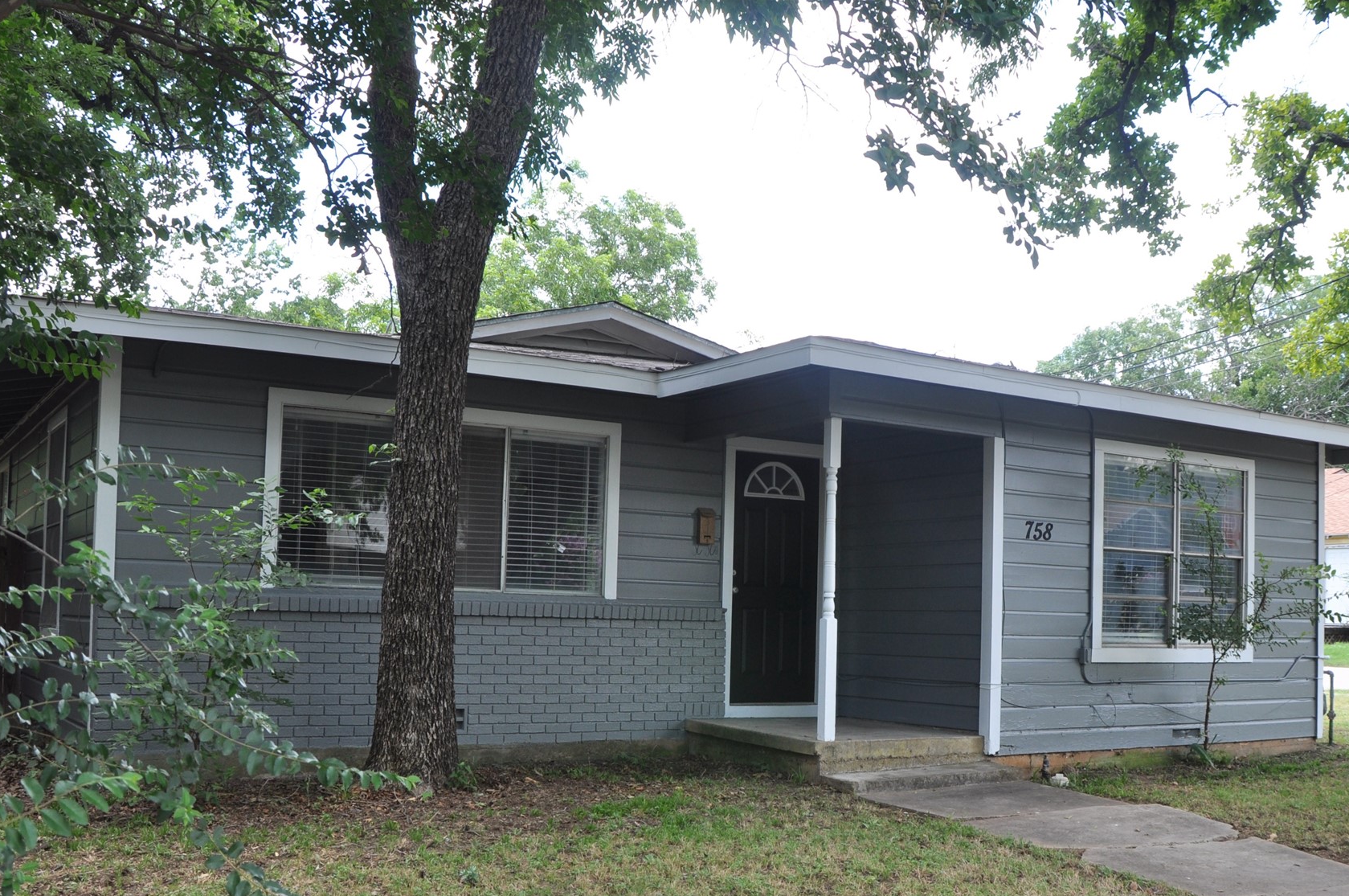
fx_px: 1310
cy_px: 580
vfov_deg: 37.4
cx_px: 750
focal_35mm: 35
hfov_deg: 54.4
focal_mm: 18
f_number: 8
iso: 200
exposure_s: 1/60
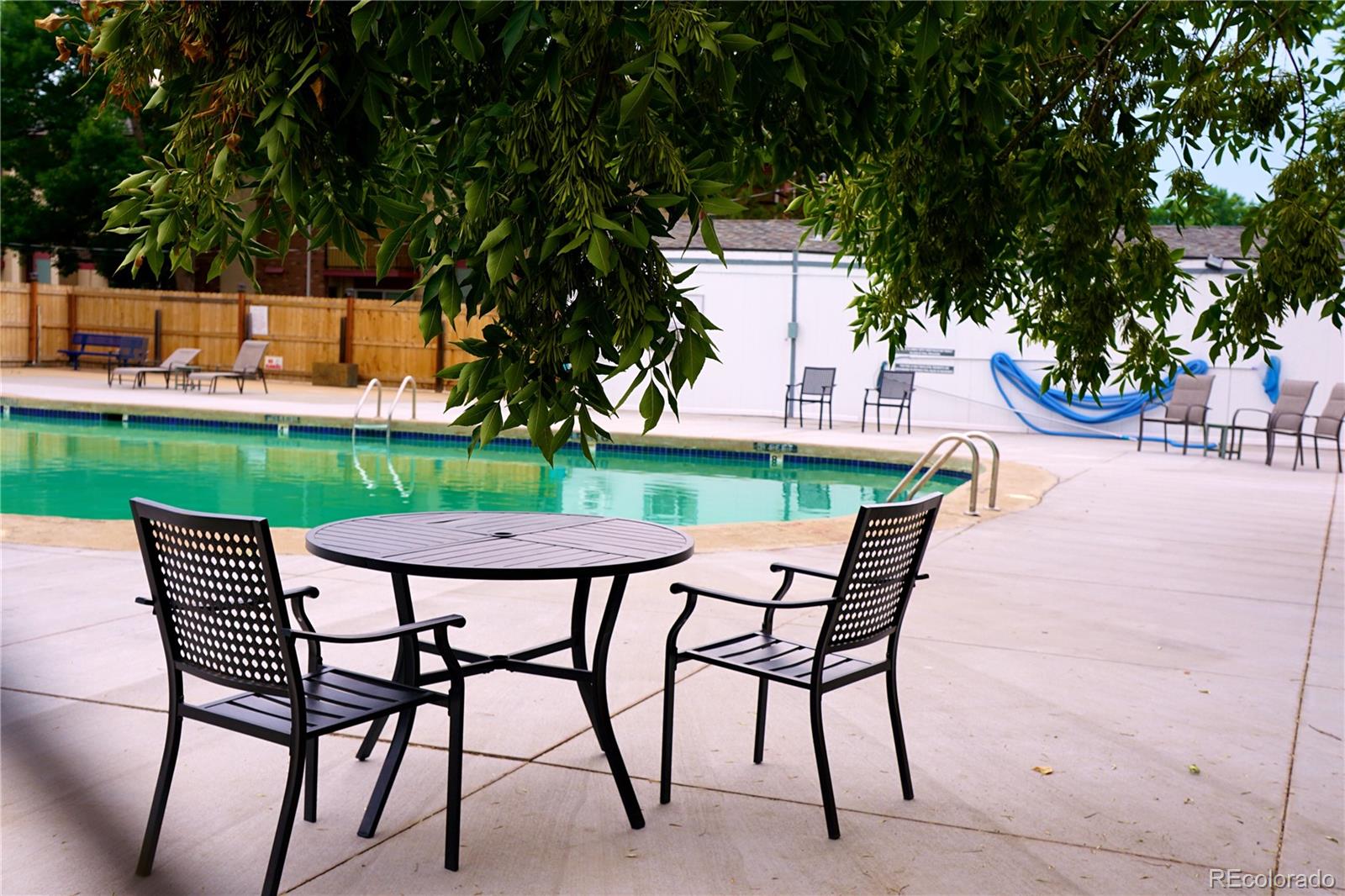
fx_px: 1569
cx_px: 672
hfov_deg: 46.4
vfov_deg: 31.9
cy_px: 448
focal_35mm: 42
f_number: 6.3
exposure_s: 1/100
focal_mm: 28
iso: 100
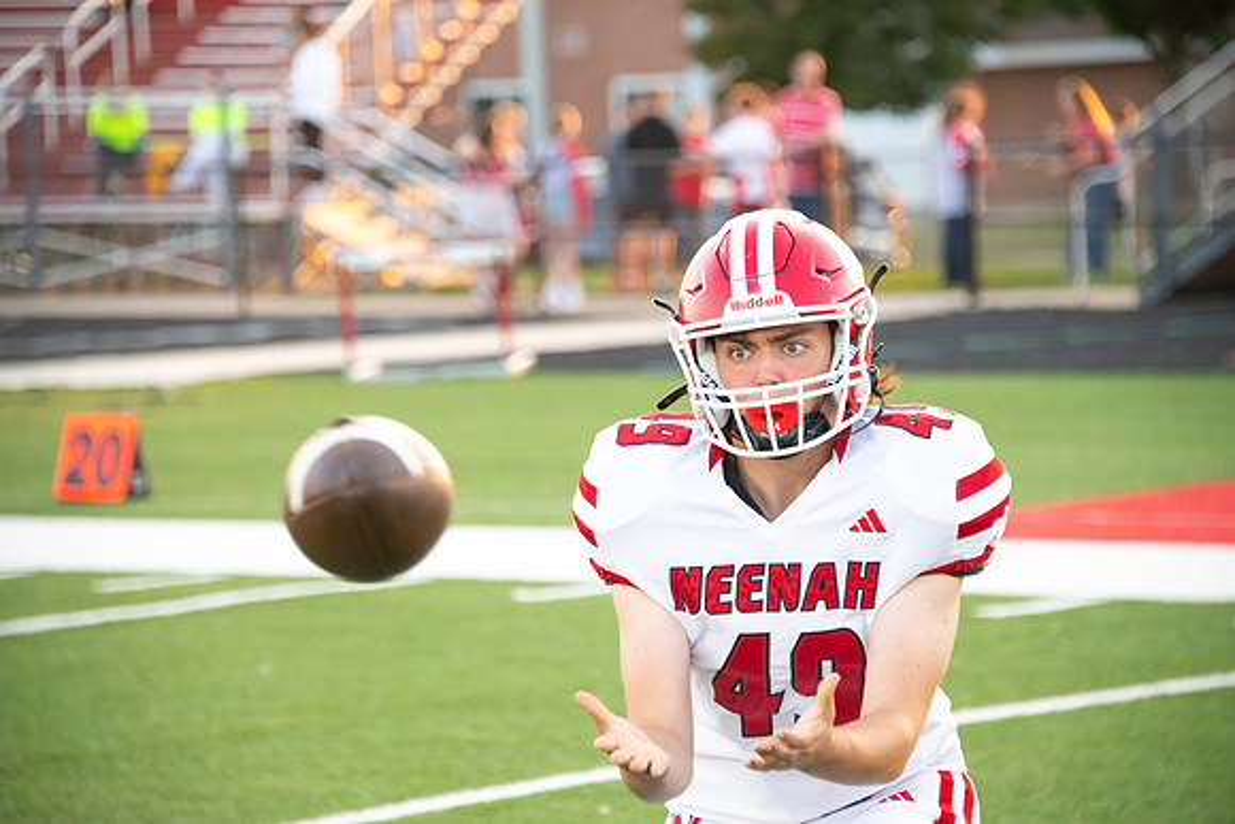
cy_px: 412
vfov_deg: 6.9
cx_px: 618
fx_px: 6862
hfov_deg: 10.3
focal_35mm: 200
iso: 4000
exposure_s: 1/800
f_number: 5.6
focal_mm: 200
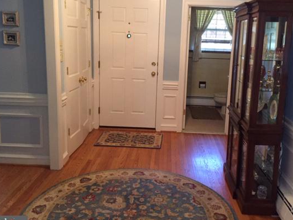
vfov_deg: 40.7
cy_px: 97
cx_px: 161
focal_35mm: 35
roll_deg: -0.7
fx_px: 296
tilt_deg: -11.9
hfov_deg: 52.5
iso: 250
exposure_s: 1/30
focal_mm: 4.15
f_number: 2.2
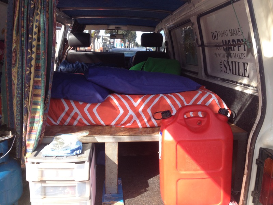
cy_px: 102
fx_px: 276
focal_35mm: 35
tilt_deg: -14.6
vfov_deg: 40.7
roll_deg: -2.9
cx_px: 136
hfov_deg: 52.6
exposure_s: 1/521
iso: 50
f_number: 2.4
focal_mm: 4.28
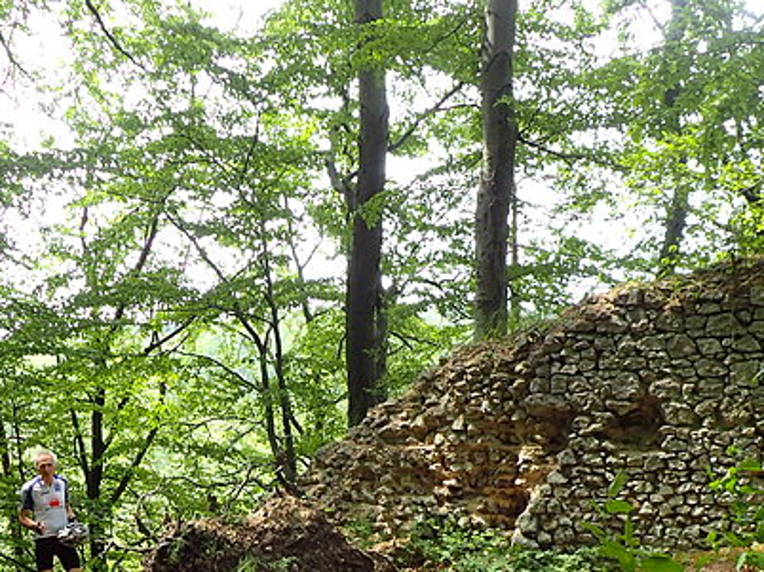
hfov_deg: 34.4
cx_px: 371
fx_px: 1235
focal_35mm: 56
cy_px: 560
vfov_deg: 24.9
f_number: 2.8
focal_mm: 4.5
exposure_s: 1/125
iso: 100
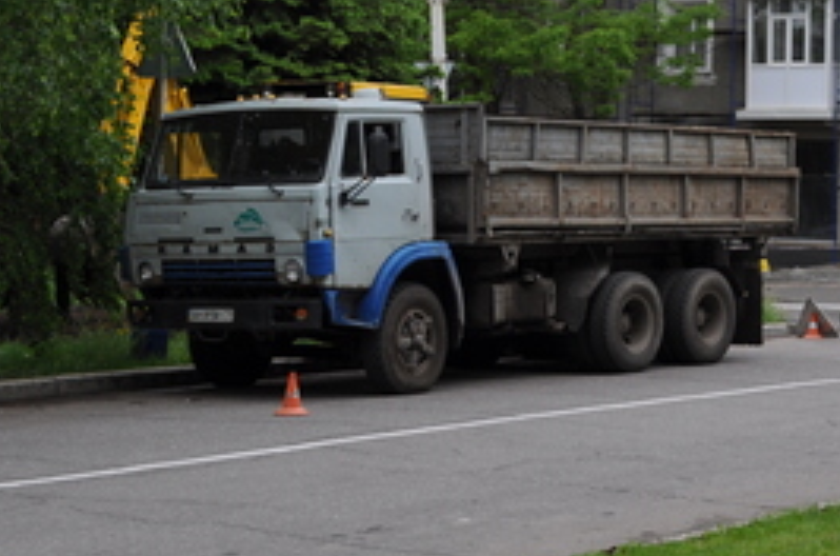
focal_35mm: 94
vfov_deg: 14.4
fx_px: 2188
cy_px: 125
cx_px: 925
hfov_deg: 20.7
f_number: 7.1
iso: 200
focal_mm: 26
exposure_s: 1/200
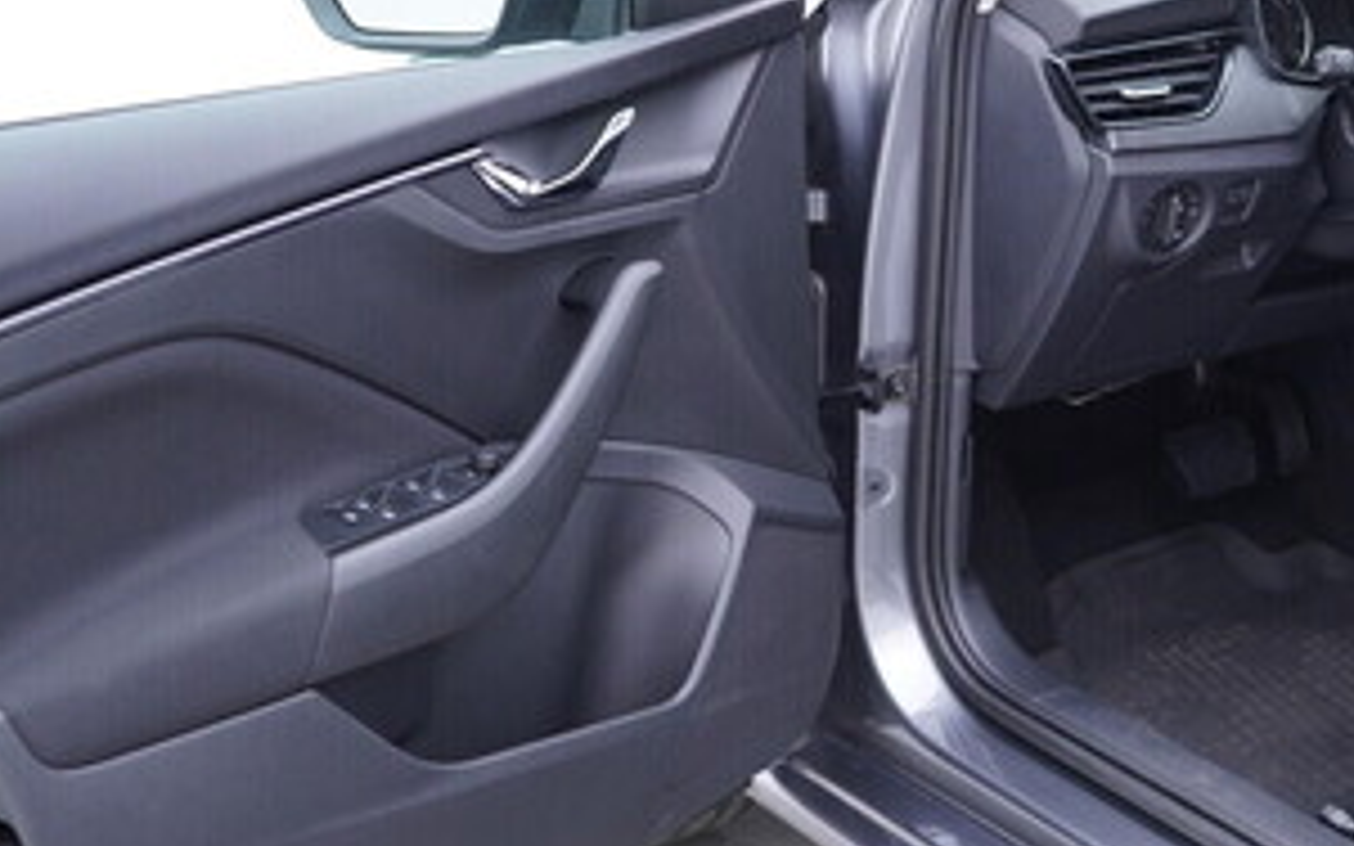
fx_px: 2472
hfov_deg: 30.1
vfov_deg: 19.4
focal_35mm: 67
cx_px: 1017
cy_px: 340
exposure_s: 1/40
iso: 250
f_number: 2.8
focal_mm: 24
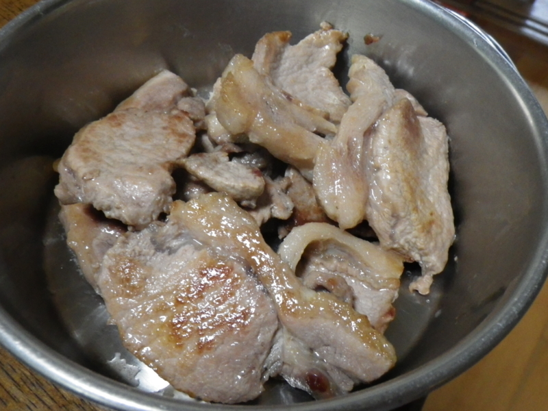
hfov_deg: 54.0
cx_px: 274
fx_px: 538
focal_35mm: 34
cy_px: 206
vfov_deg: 41.8
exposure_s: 1/15
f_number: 3.8
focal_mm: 6.1
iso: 800
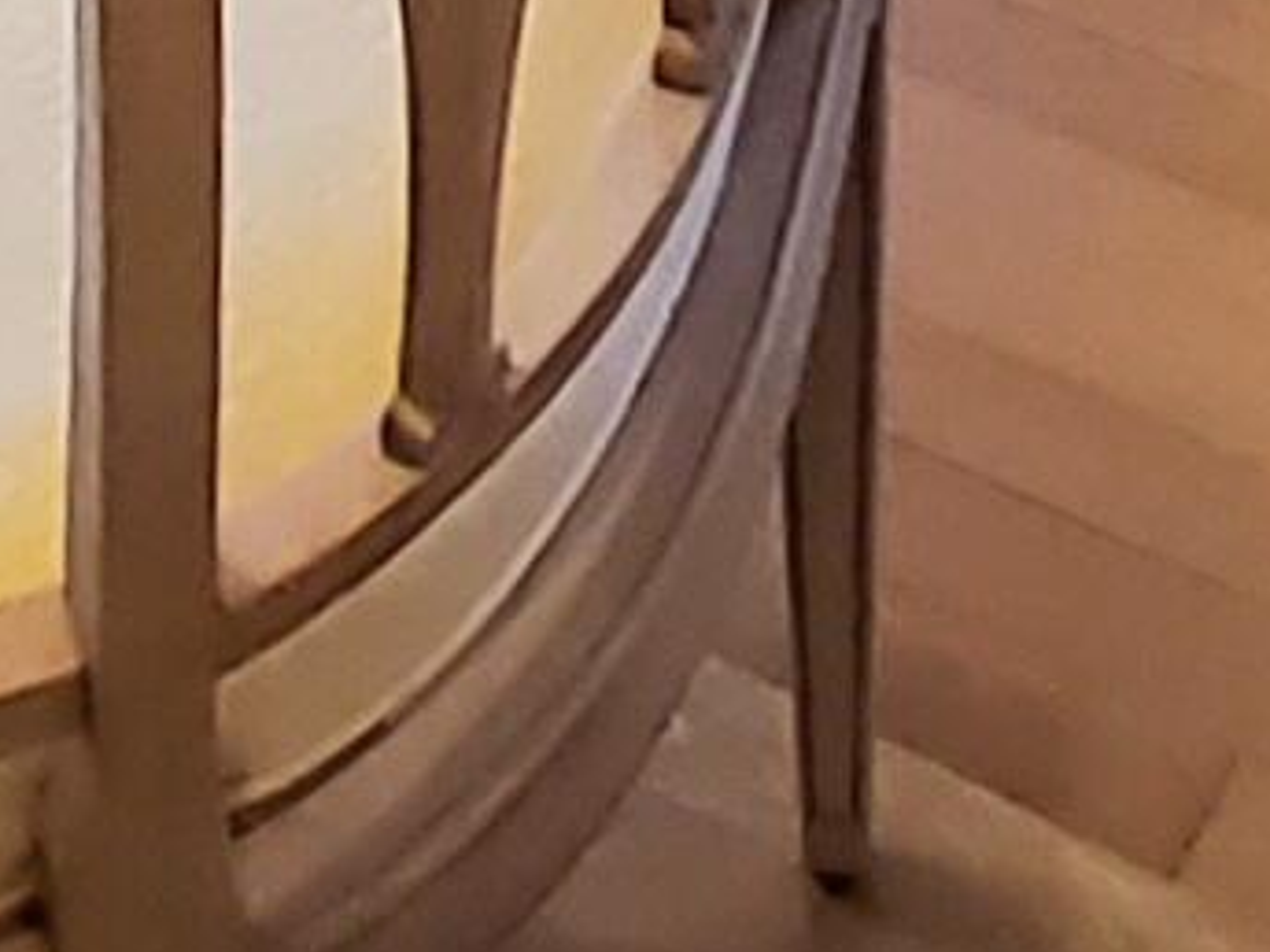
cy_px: -2317
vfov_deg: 9.6
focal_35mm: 94
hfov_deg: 20.8
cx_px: 733
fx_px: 3449
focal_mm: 1.13
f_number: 2.2
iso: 250
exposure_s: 1/60.2
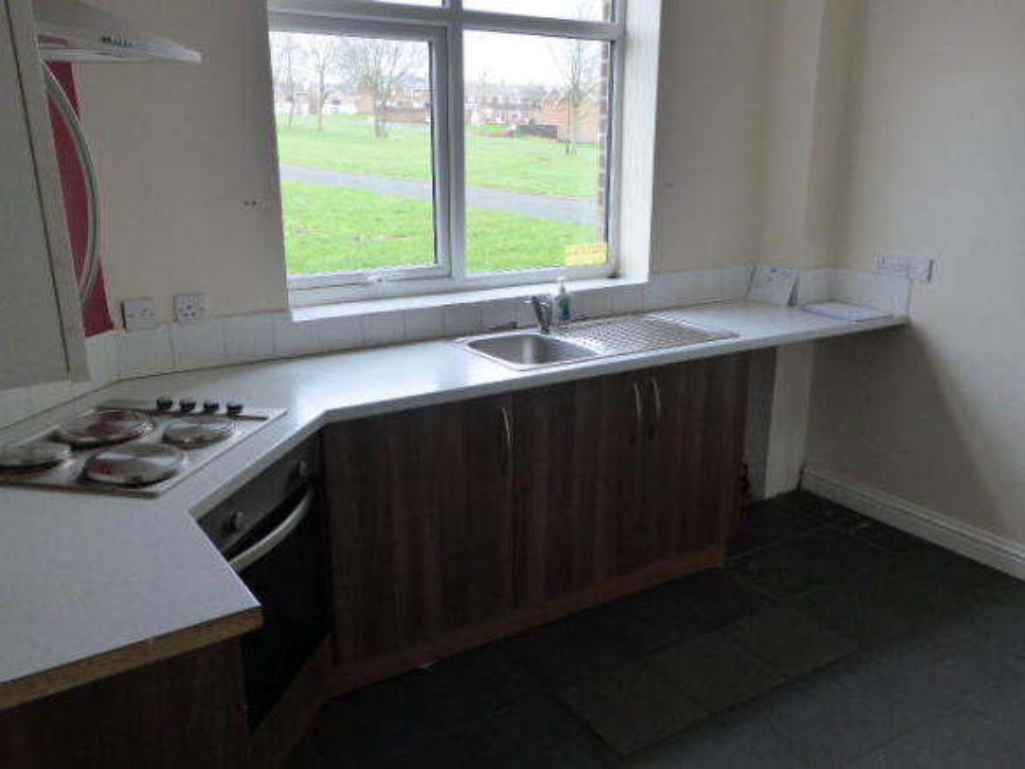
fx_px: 859
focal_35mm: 29
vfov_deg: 48.2
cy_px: 384
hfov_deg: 61.7
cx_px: 512
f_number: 3.5
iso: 400
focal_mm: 5
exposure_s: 1/50
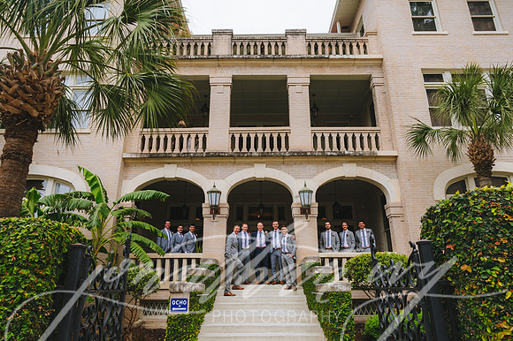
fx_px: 342
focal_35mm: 24
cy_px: 170
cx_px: 256
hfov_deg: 73.8
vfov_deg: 53.1
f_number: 6.3
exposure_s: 1/1600
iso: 640
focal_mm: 24
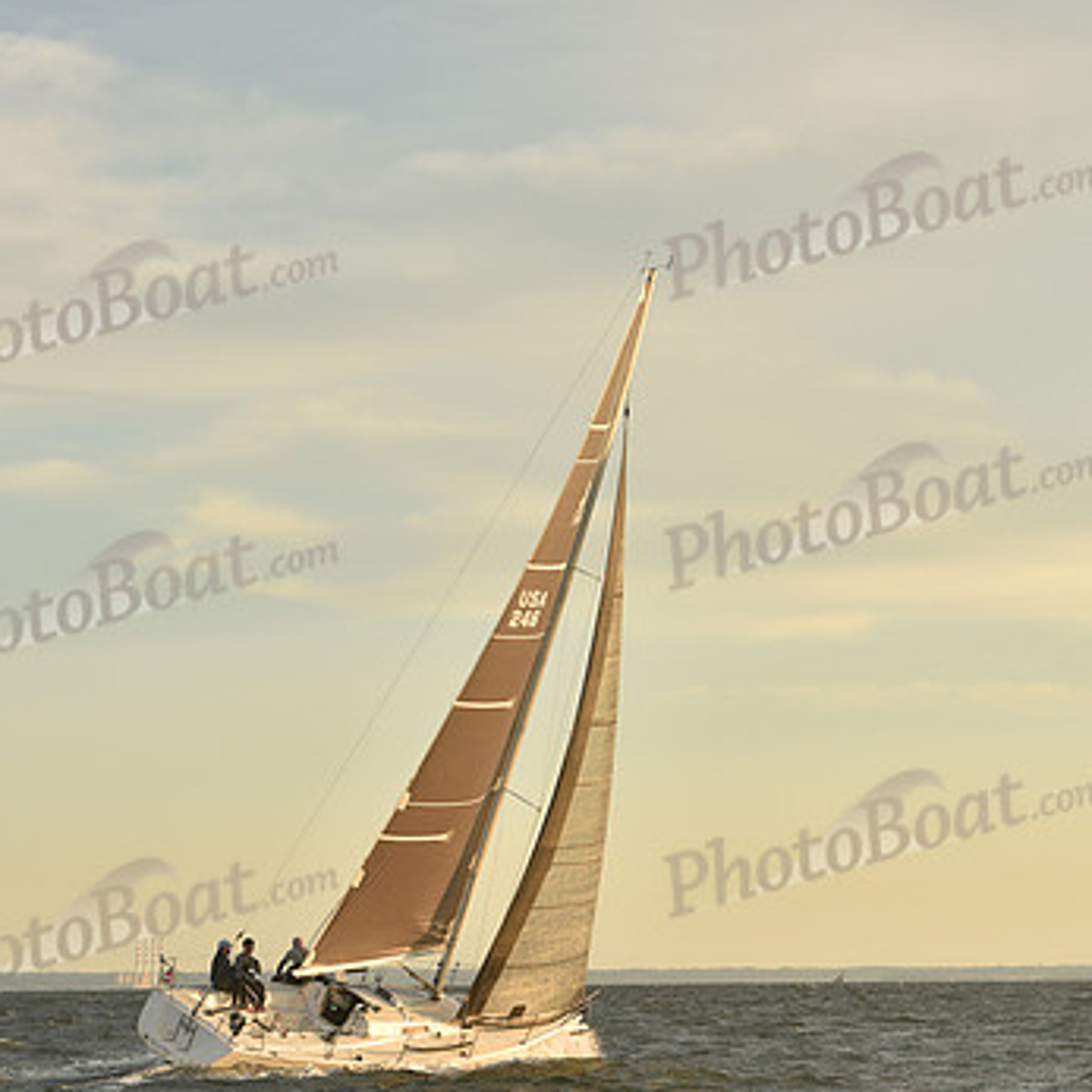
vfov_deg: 13.6
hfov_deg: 13.6
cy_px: 718
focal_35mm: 128
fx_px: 4568
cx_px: 502
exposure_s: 1/640
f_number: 5.6
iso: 250
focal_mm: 90
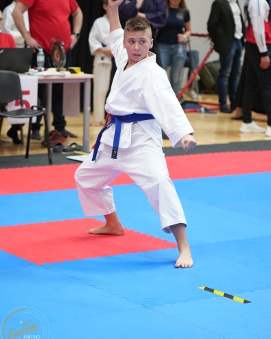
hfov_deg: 12.9
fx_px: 1194
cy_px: 152
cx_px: 136
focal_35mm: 119
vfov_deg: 16.2
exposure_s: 1/125
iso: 800
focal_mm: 105
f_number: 4
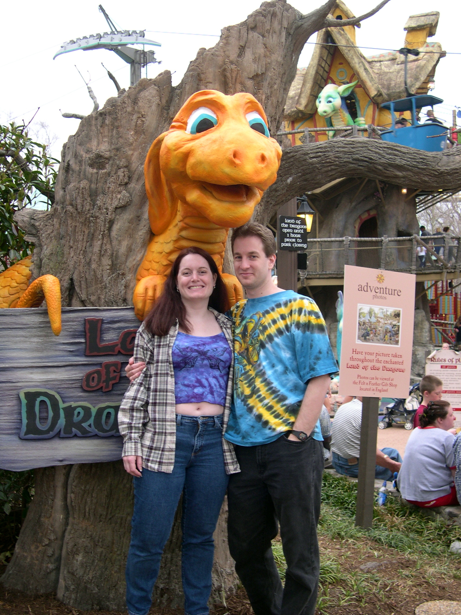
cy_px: 308
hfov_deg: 34.3
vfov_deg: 44.8
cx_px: 230
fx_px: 746
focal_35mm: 42
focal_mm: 9
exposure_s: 1/36.8
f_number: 2.9
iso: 100
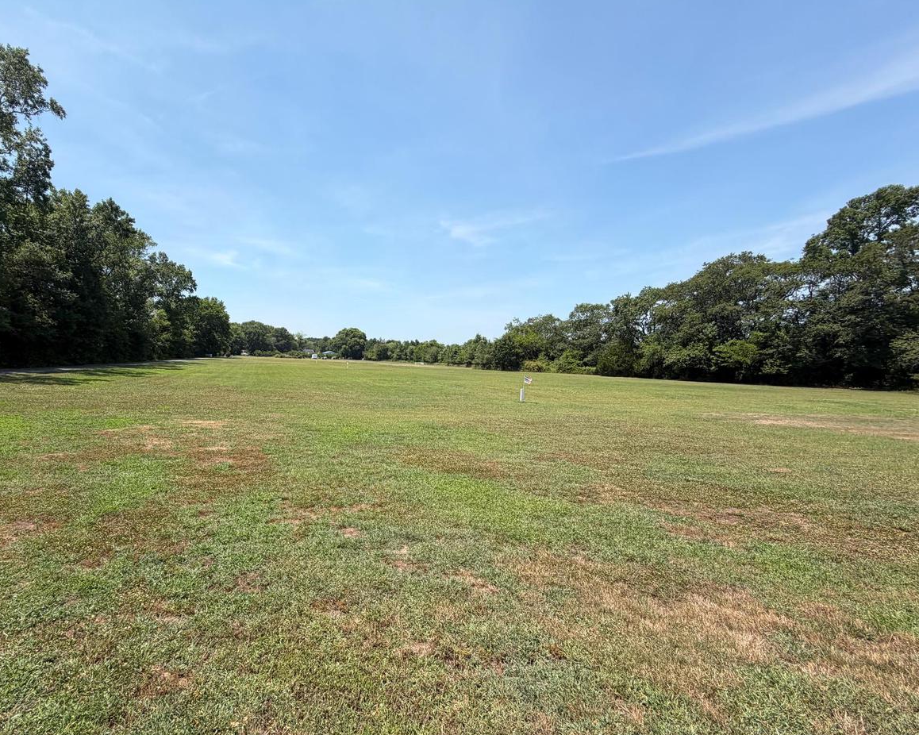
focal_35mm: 17
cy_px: 395
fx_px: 462
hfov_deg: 88.9
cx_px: 386
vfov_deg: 76.8
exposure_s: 1/770
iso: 20
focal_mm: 2.22
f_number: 2.2
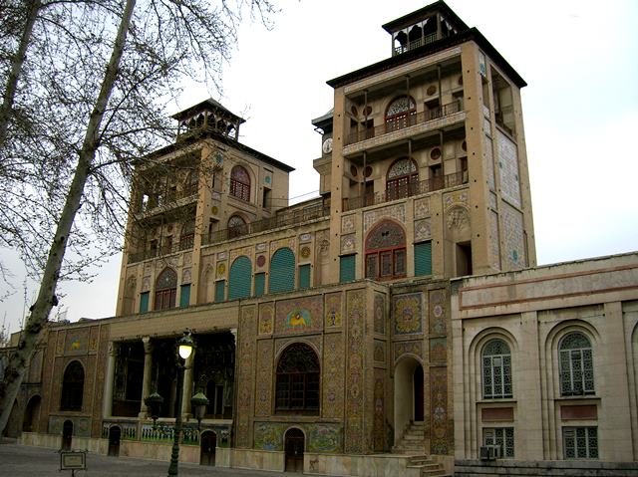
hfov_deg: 54.0
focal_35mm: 34
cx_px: 319
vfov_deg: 41.7
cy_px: 238
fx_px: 626
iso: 50
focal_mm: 5.7
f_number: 2.9
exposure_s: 1/22
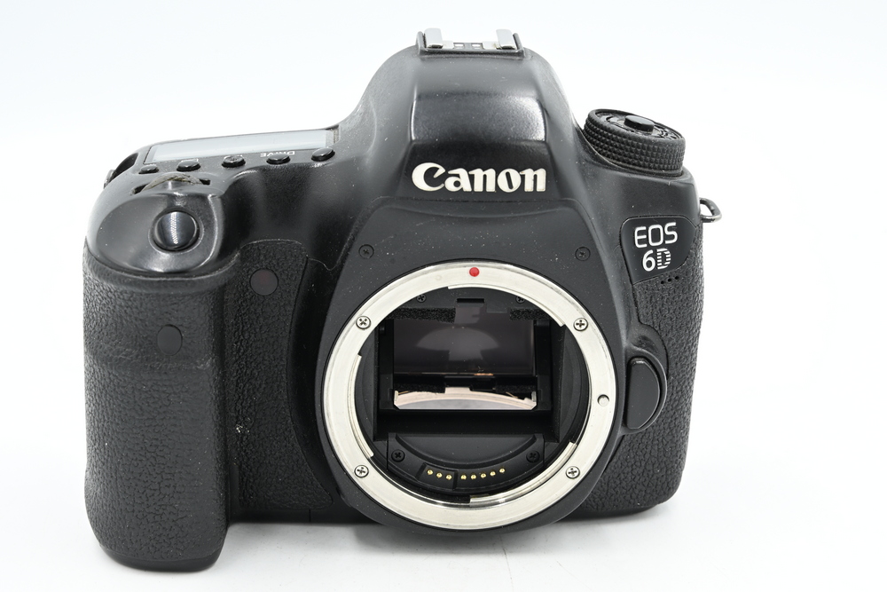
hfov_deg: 27.0
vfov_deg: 18.2
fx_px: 1848
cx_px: 444
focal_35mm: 75
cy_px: 296
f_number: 14
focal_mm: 75
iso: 200
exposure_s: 1/15
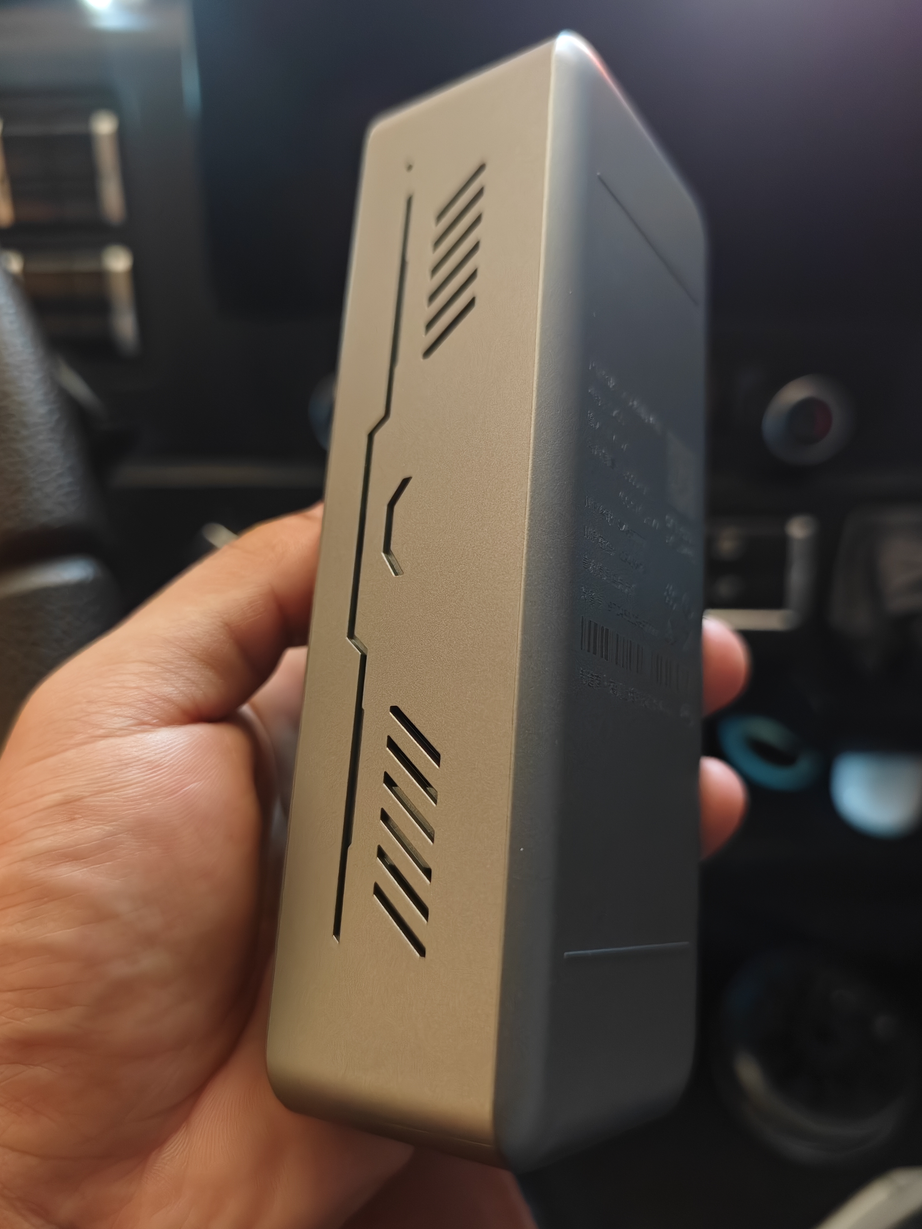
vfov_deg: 71.6
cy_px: 639
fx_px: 852
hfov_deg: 56.8
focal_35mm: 24
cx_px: 452
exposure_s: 1/242
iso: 8274
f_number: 1.68
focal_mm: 6.45
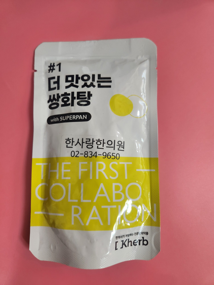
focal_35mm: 23
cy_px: 142
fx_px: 190
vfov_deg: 73.9
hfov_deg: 58.9
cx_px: 107
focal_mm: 5.4
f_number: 1.8
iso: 160
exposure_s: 1/120
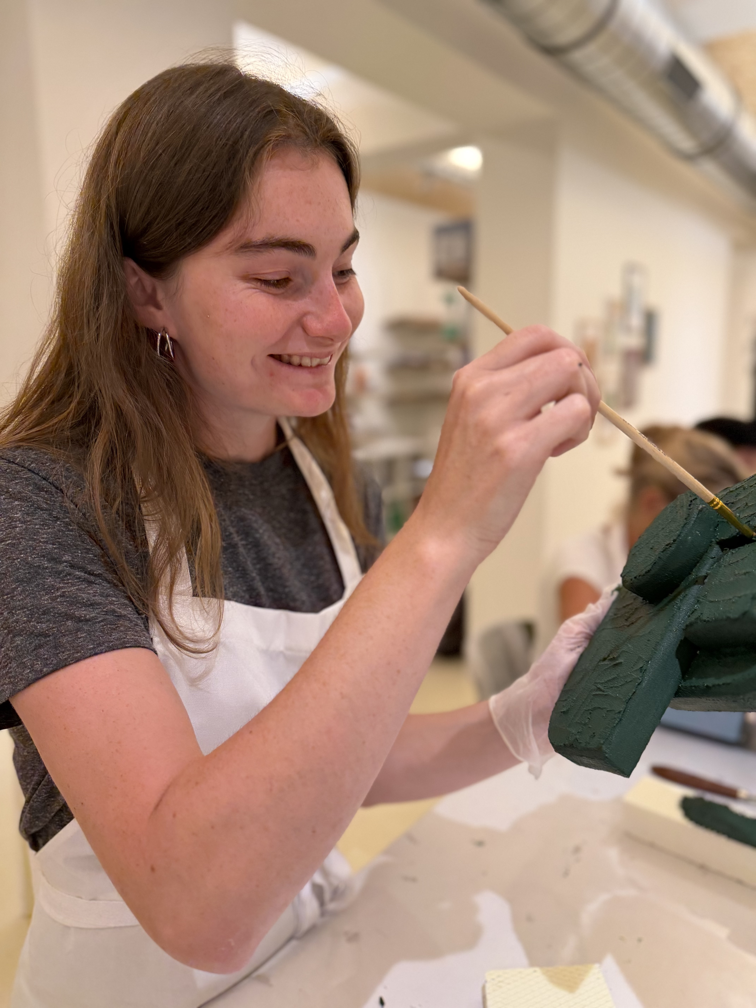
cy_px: 504
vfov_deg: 71.6
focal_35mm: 24
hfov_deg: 56.8
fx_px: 699
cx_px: 378
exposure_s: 1/100
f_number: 1.78
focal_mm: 6.76
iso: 320
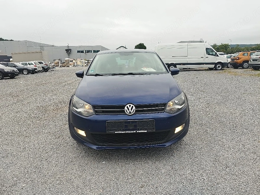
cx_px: 130
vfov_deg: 54.9
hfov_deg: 69.4
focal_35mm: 25
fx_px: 188
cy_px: 98
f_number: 1.89
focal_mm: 5.95
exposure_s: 1/103
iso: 50
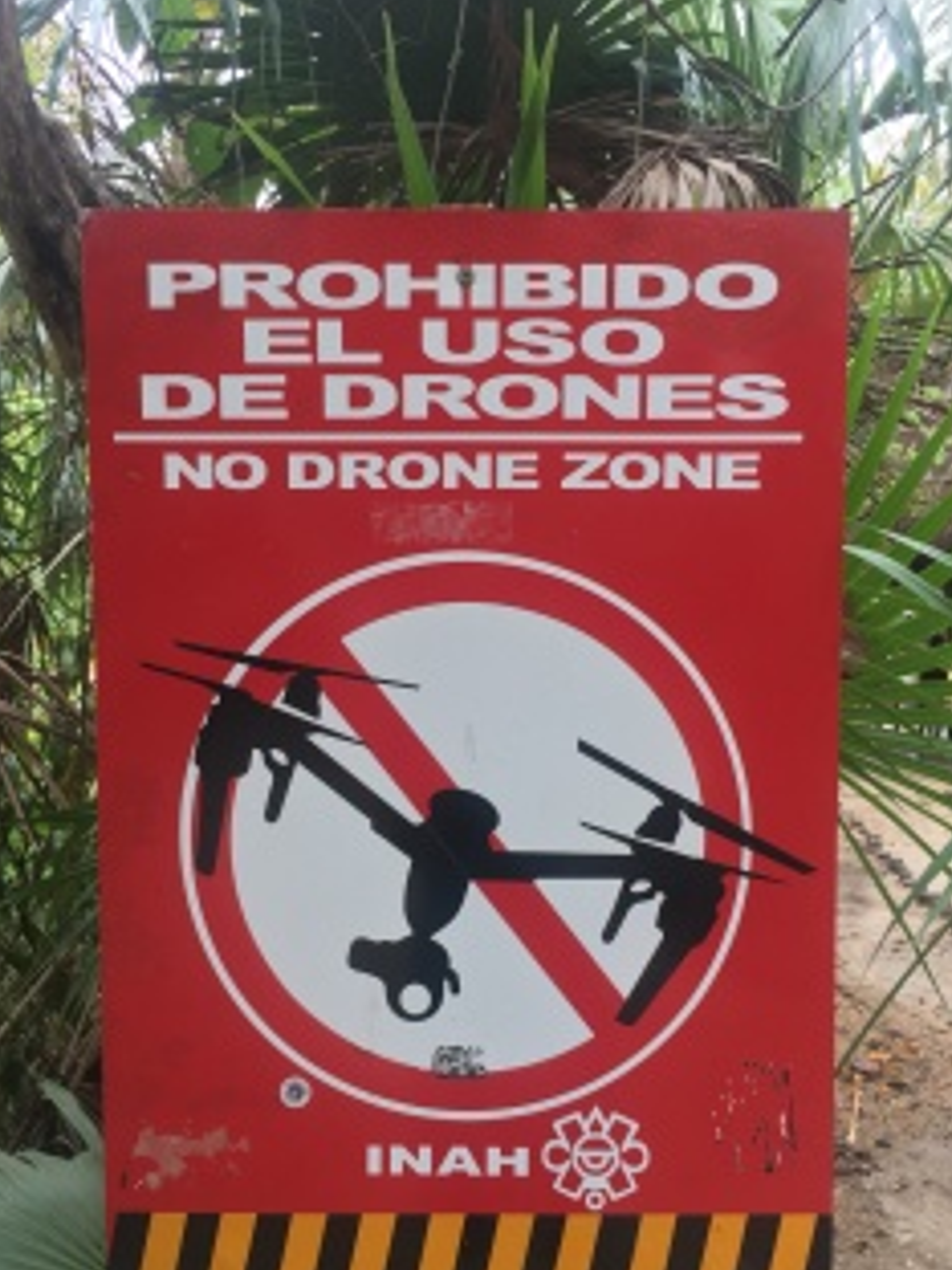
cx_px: 484
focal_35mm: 34
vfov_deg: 53.8
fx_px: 1247
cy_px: 720
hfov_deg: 41.8
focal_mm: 4.15
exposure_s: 1/120
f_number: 2.2
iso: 40
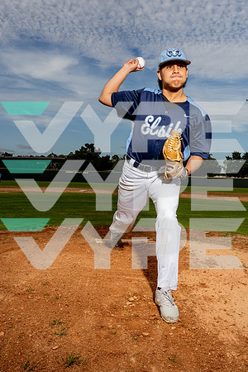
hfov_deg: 38.9
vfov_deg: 55.8
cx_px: 124
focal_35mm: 34
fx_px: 351
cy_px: 186
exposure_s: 1/250
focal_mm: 34
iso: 160
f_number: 11
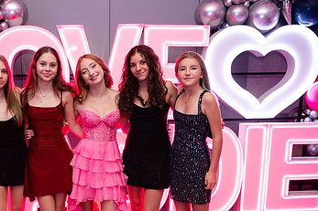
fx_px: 380
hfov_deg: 44.5
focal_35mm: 43
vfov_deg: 30.8
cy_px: 152
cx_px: 96
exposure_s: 1/125
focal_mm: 25.5
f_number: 3.2
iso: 800
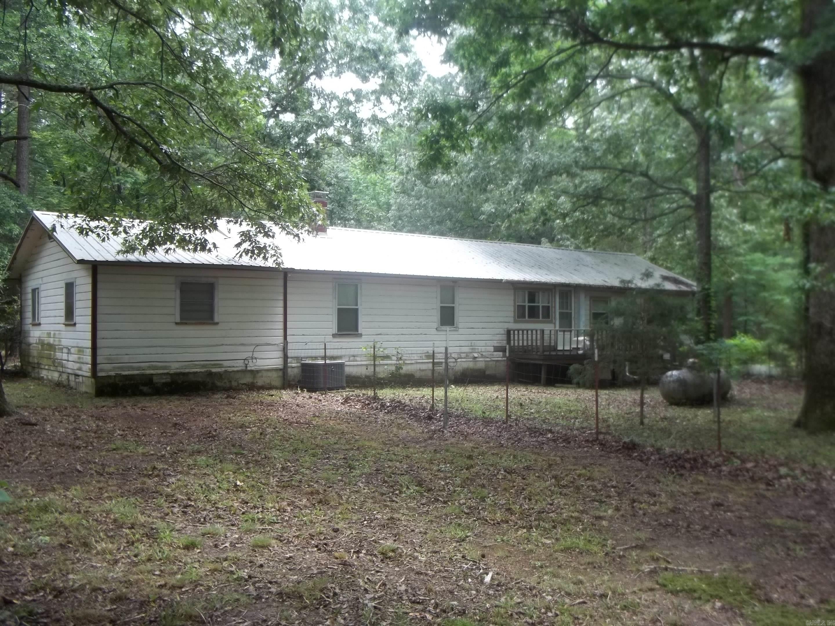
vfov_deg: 42.9
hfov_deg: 55.4
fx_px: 796
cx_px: 418
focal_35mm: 33
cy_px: 313
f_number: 3.3
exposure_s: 1/100
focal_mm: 5.9
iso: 64
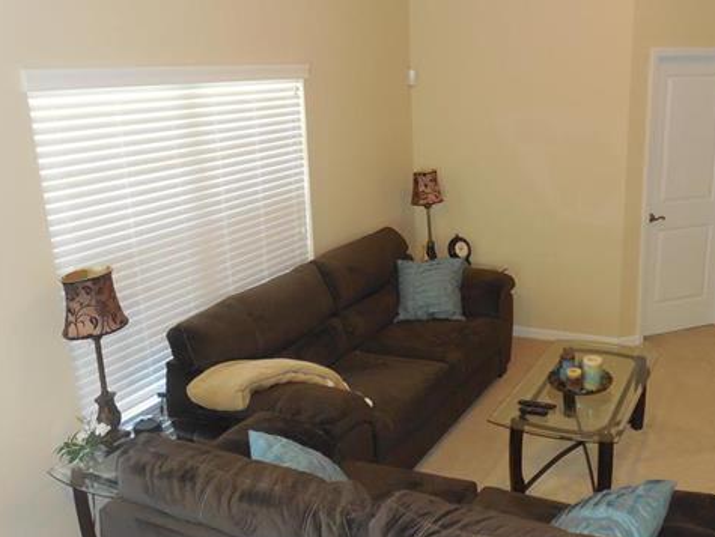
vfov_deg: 40.7
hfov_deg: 52.0
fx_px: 723
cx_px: 449
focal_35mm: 35
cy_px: 287
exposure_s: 1/25
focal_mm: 4.6
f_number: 3.5
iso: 450
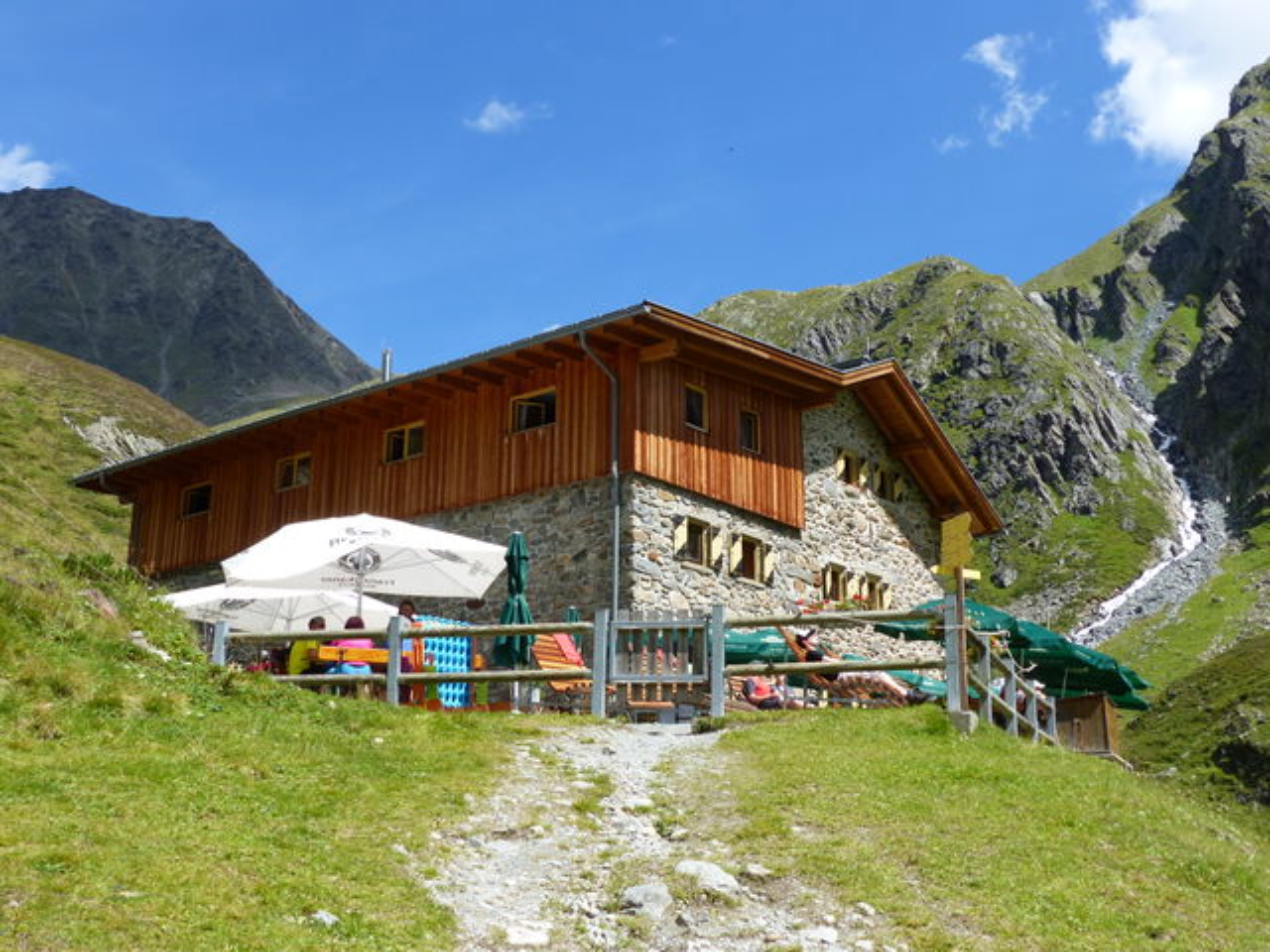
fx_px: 1431
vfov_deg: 36.8
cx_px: 635
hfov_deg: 47.9
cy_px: 476
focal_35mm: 39
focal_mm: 7
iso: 100
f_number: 4
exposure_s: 1/640
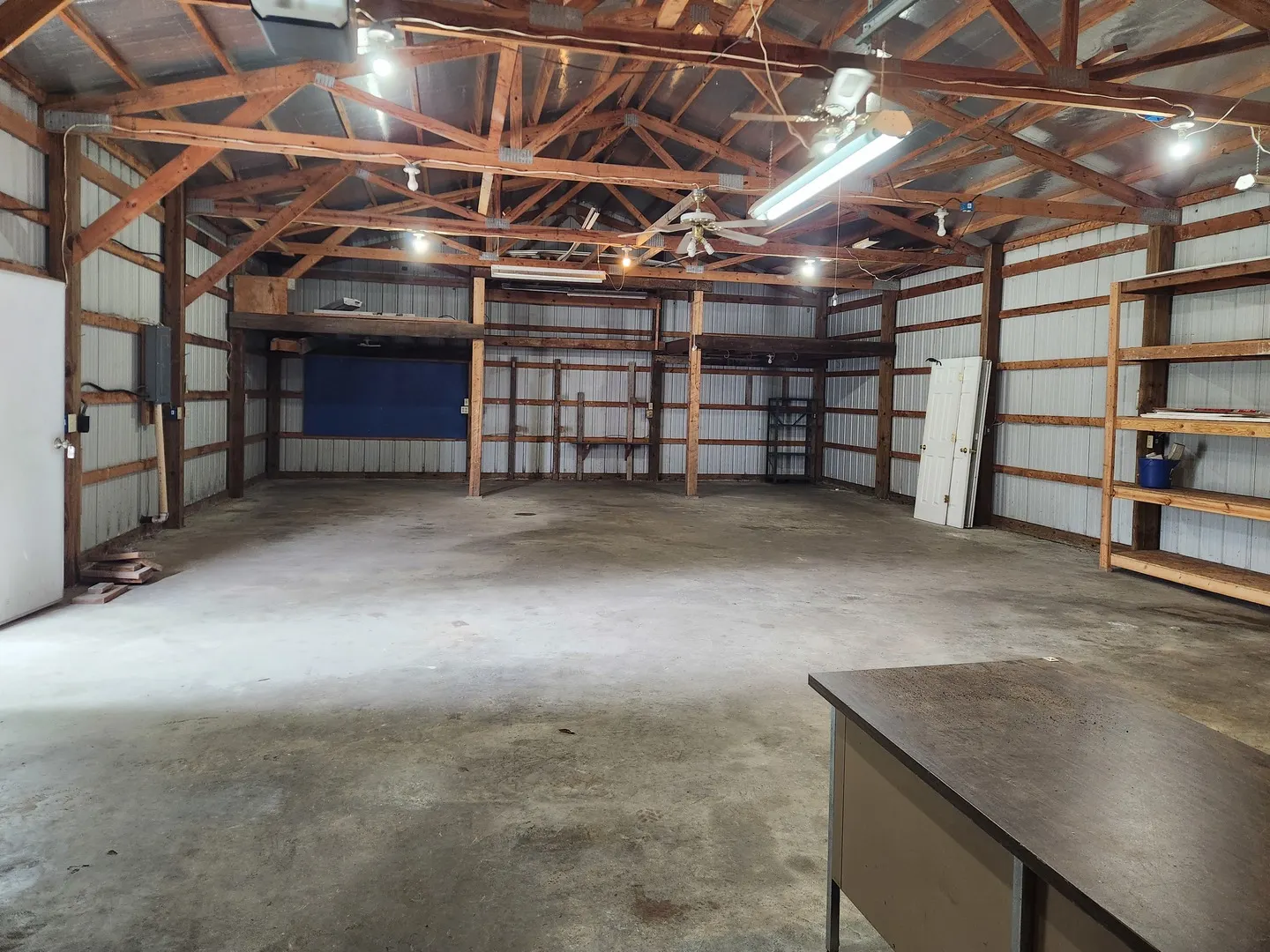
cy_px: 476
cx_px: 635
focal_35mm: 23
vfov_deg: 58.9
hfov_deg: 73.9
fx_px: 844
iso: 400
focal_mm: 5.4
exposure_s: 1/120
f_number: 1.8
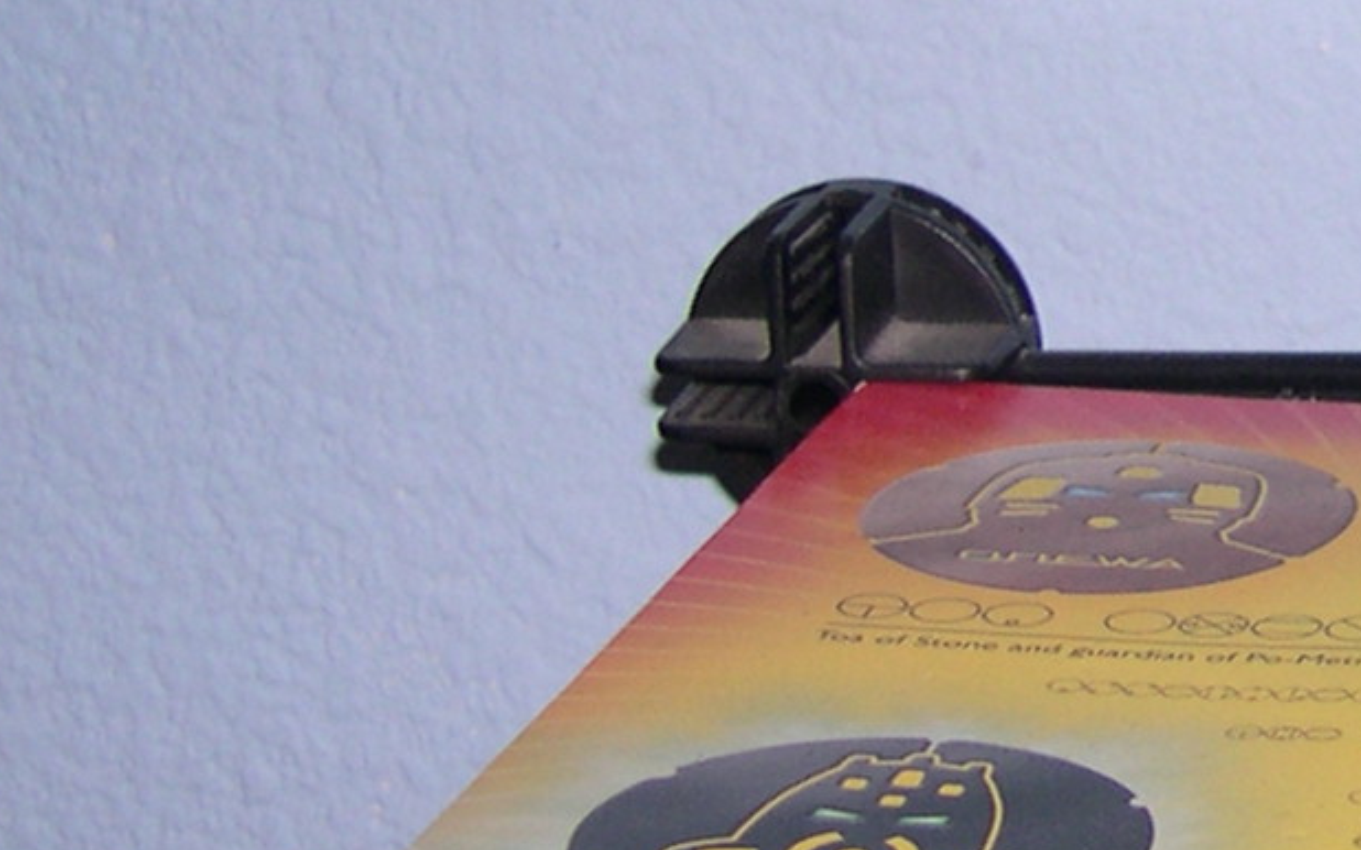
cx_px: 2328
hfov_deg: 13.0
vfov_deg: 8.8
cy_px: -152
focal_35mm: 148
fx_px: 5489
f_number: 2.8
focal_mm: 8
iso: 100
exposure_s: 1/60
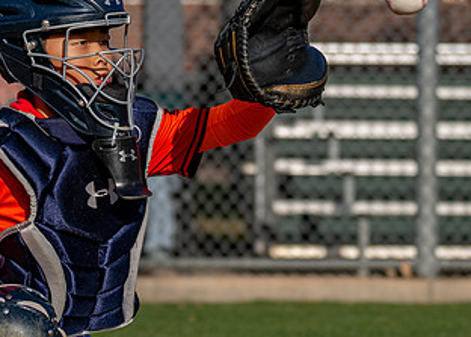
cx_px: 115
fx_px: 3024
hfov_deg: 8.9
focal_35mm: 226
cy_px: 209
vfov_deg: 6.4
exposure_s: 1/4000
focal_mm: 74
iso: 100
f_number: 2.8
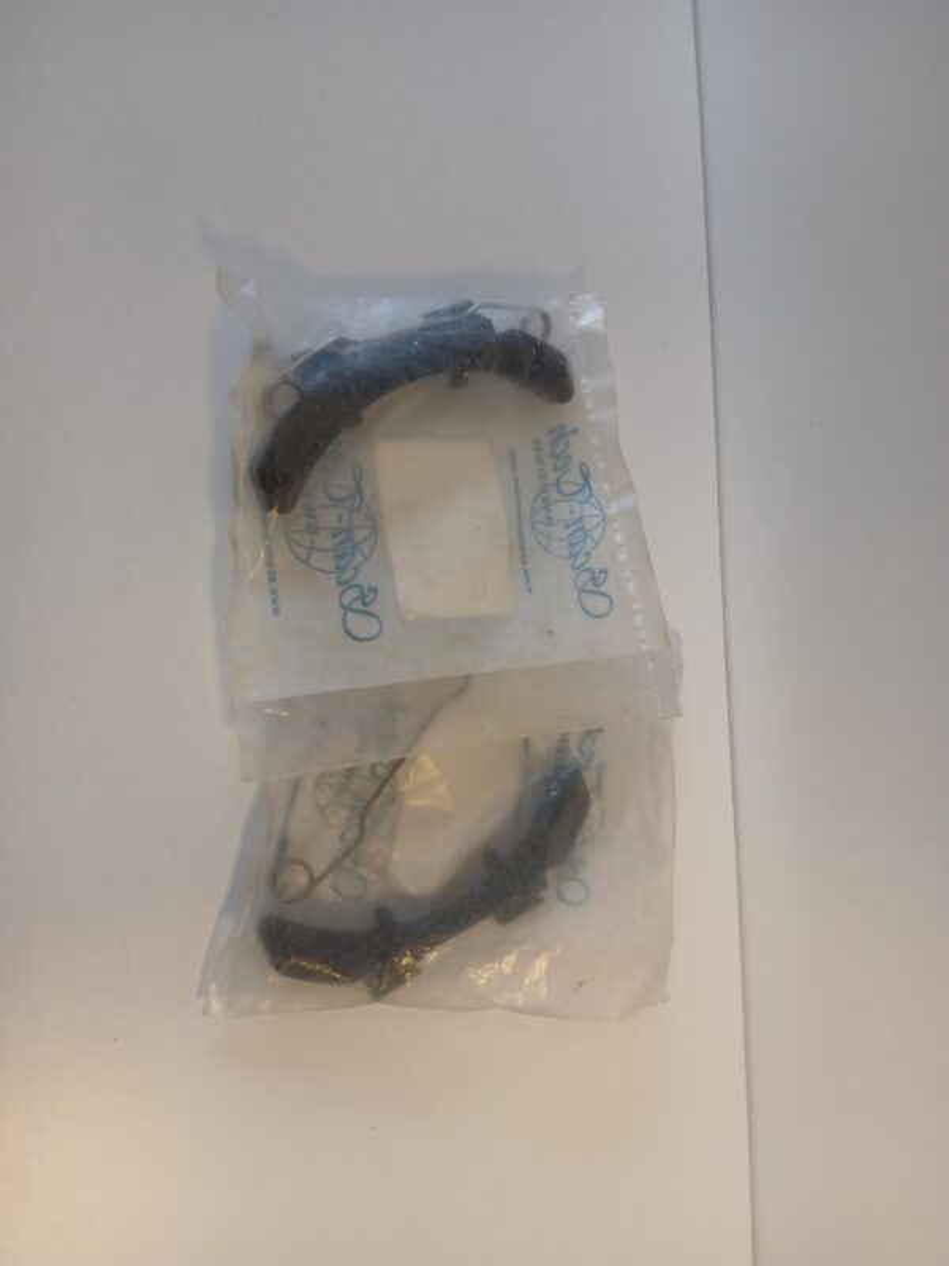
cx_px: 474
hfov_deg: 53.1
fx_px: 950
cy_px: 633
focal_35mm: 26
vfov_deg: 67.3
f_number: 1.8
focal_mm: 3.98
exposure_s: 1/50
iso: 50
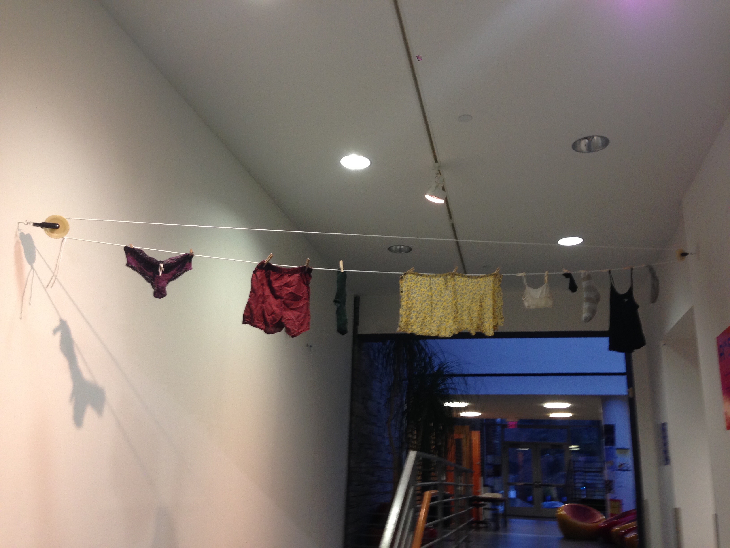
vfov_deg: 42.9
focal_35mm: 33
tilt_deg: +18.5
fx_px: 696
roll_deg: -2.0
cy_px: 274
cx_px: 365
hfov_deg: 55.4
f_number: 2.4
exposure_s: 1/20
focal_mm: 4.12
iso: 80
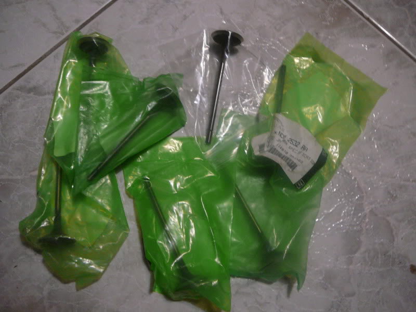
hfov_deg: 52.6
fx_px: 421
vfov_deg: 40.7
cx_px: 208
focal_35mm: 35
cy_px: 156
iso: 200
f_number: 2.8
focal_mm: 5.2
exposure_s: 1/8
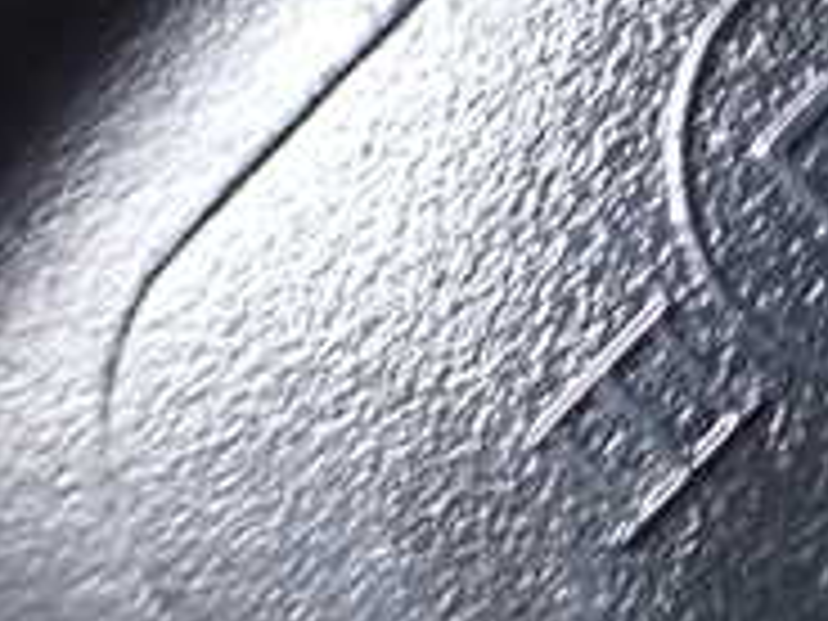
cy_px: -158
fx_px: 2344
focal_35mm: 98
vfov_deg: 14.5
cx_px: 1125
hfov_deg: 18.4
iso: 1250
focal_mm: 5.4
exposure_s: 1/30
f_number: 2.3
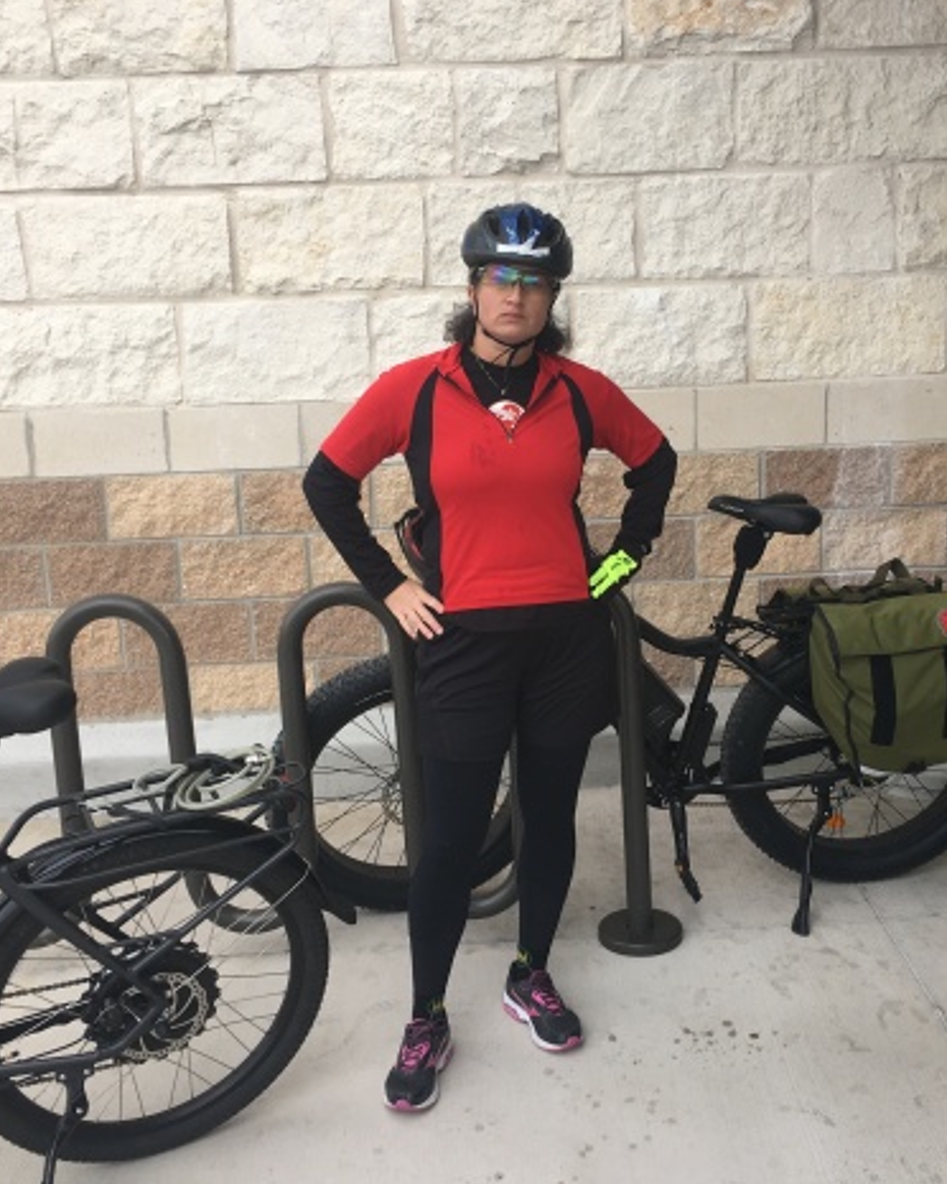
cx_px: 542
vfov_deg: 46.8
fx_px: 1366
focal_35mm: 39
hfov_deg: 38.1
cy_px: 578
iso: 25
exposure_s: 1/301
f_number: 2.2
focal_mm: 4.15
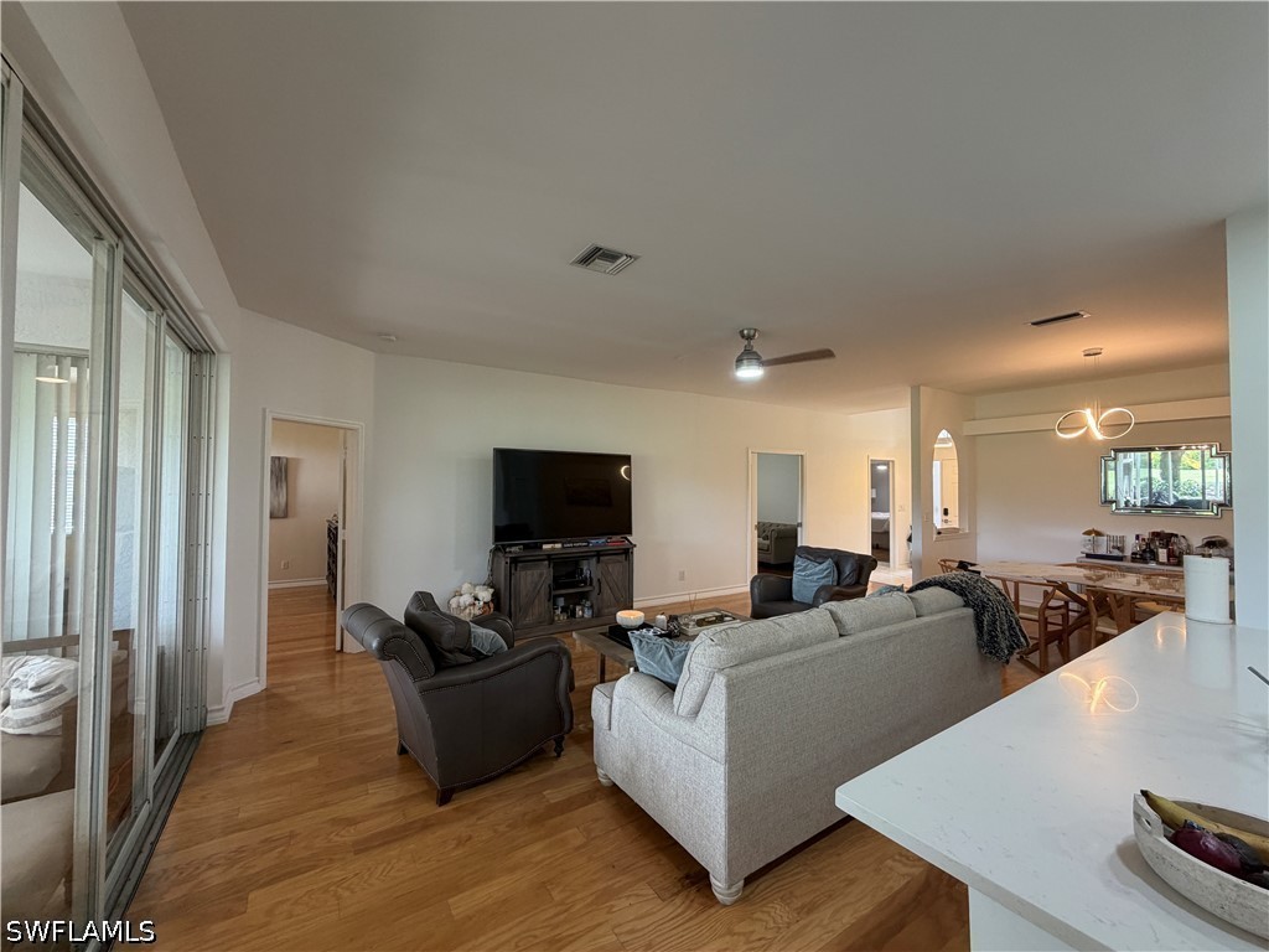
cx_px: 634
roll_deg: -0.7
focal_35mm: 14
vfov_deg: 85.7
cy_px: 476
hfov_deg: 102.1
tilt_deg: +1.4
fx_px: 513
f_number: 2.2
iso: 200
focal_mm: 2.22
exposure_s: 1/60
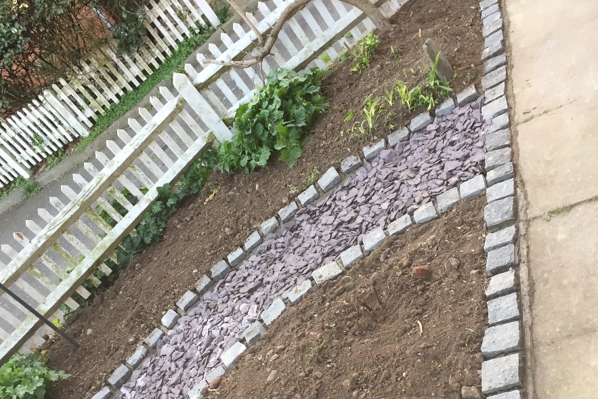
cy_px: 315
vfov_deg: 31.8
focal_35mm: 41
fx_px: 681
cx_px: 300
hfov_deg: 47.4
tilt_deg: -31.2
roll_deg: +41.9
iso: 40
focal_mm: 4.15
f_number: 2.2
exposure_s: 1/33
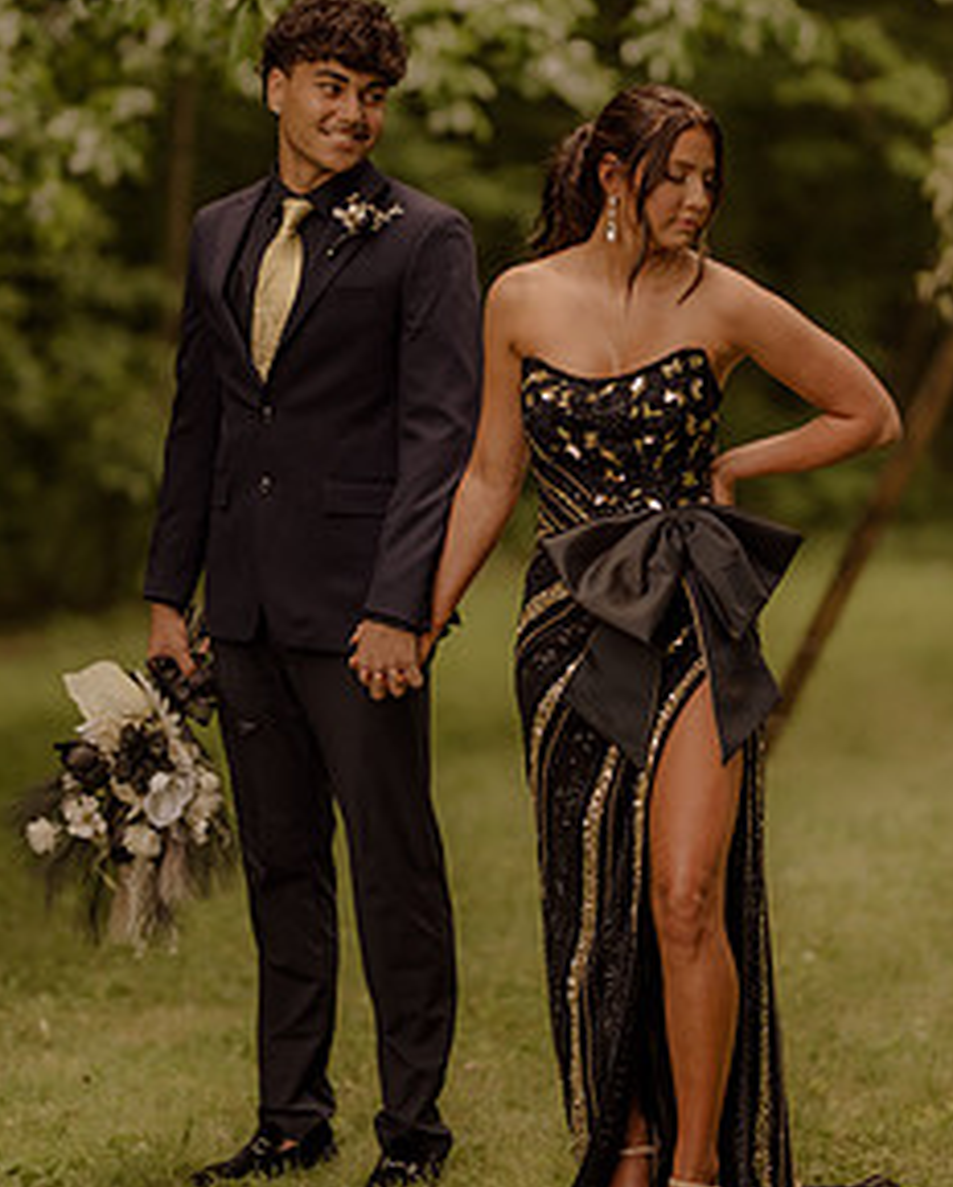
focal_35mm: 124
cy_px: 608
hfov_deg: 12.5
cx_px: 530
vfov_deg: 15.5
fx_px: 4363
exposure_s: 1/2000
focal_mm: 85
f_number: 1.4
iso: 400
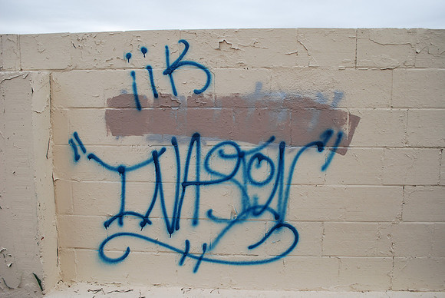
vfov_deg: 48.0
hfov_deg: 67.3
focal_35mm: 27
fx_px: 334
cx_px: 222
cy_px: 149
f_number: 5.6
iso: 200
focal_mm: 18
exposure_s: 1/125
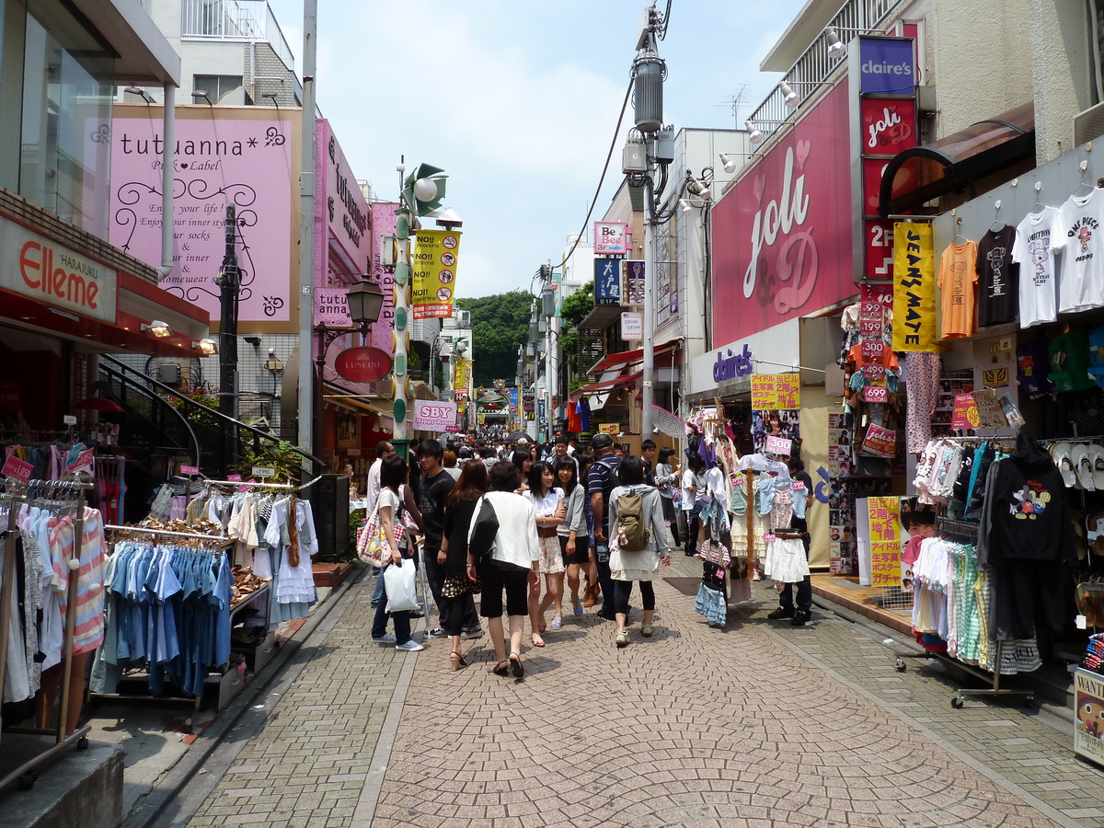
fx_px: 797
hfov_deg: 69.4
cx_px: 552
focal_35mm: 25
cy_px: 414
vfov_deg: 54.9
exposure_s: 1/400
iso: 80
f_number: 4.5
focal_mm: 4.1
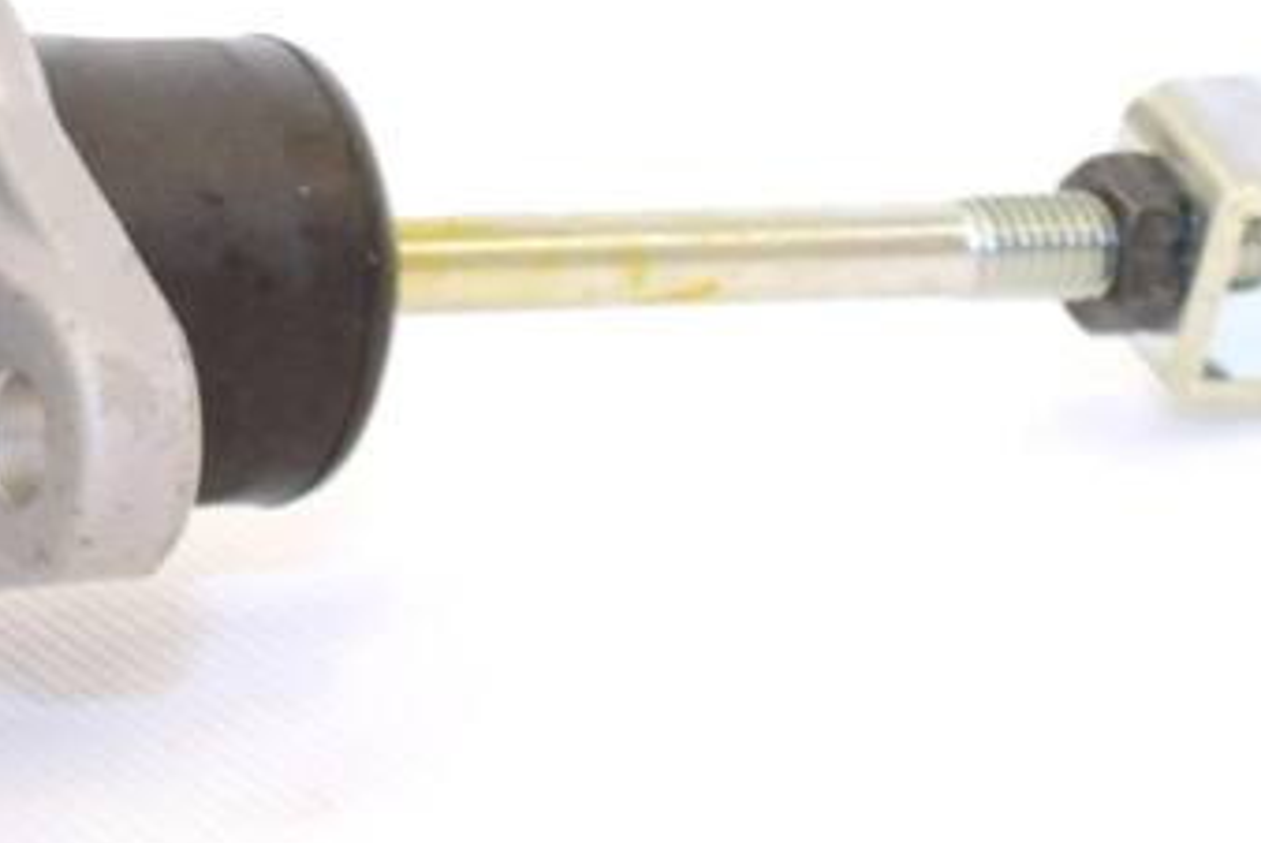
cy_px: 231
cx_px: -388
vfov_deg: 3.8
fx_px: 12803
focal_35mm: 365
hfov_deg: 5.6
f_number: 6.3
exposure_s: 1/160
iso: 400
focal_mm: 55
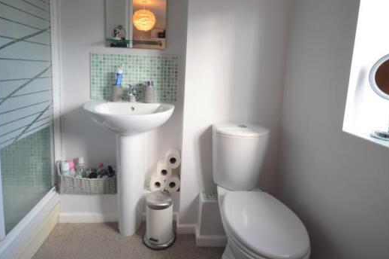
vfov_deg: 63.5
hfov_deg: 86.8
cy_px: 98
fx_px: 205
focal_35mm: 19
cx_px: 181
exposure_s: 1/60
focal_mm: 10
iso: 400
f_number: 4
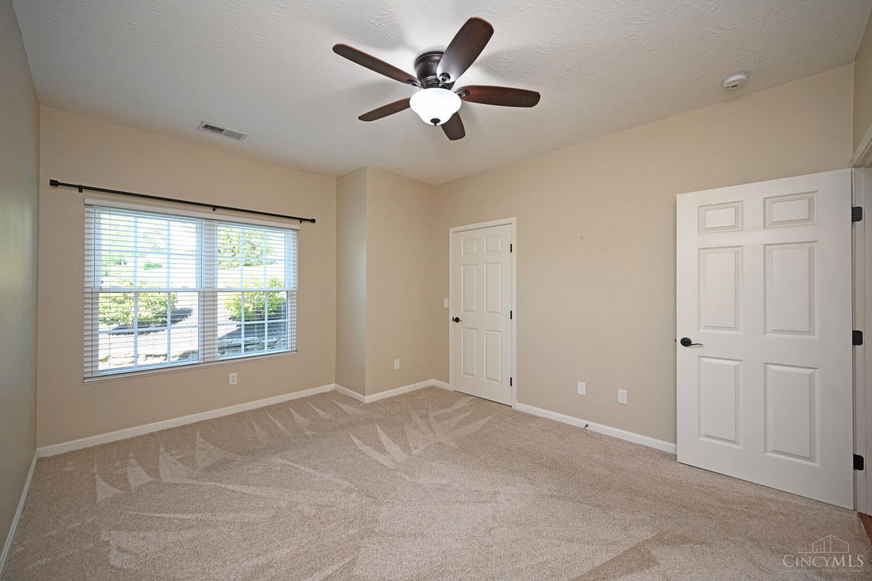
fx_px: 339
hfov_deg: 104.3
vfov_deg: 81.2
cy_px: 290
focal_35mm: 14
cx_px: 436
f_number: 4
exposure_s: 1/60
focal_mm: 14
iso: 250
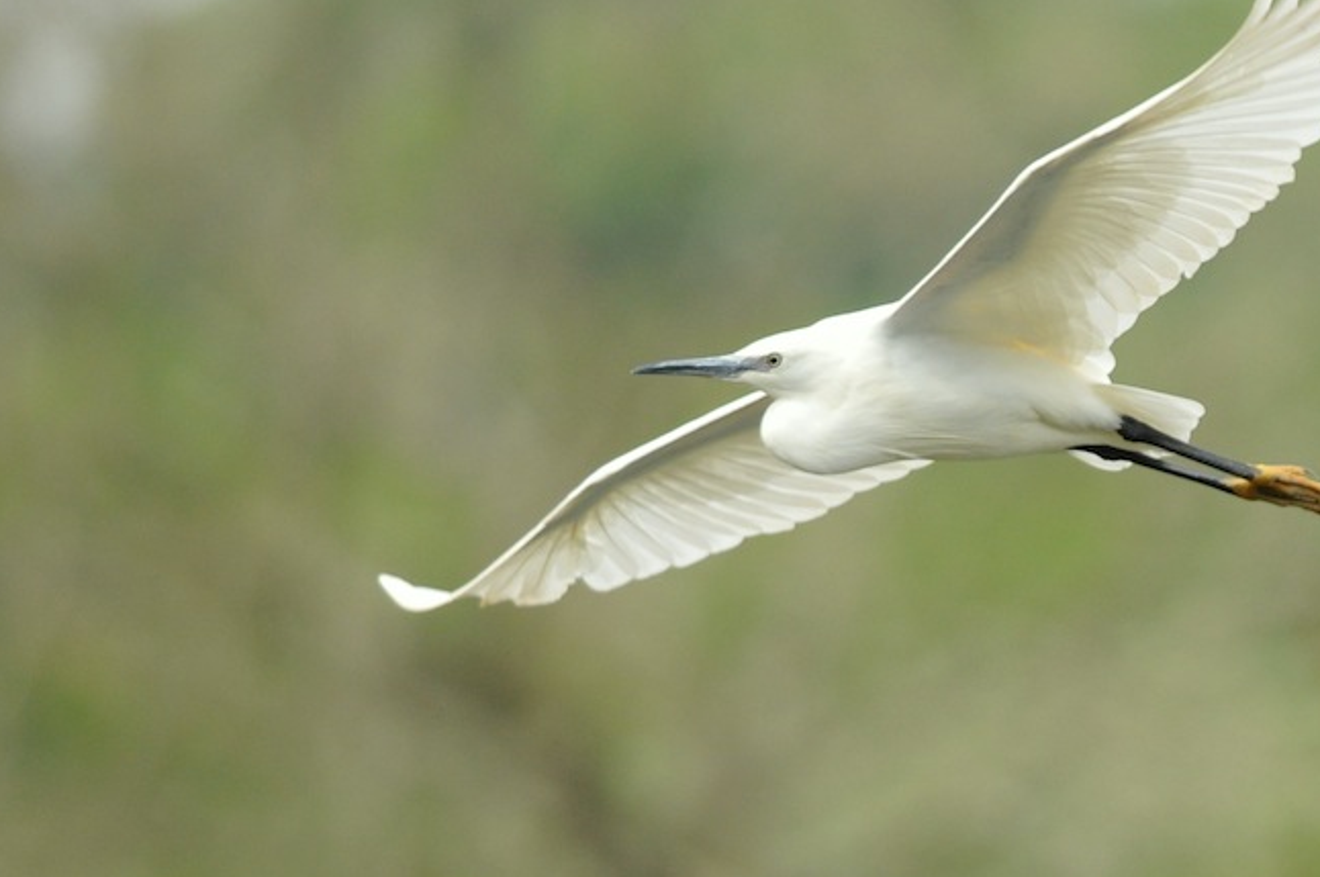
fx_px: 20397
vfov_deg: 2.5
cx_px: 709
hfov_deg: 3.7
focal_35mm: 557
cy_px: 428
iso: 400
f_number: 4
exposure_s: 1/1250
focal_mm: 300
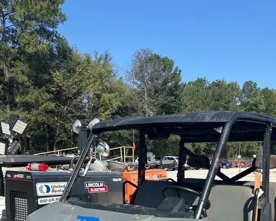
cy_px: 228
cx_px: 157
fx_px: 343
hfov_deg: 43.7
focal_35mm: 42
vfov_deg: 32.4
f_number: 1.6
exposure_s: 1/3021
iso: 50
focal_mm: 5.96
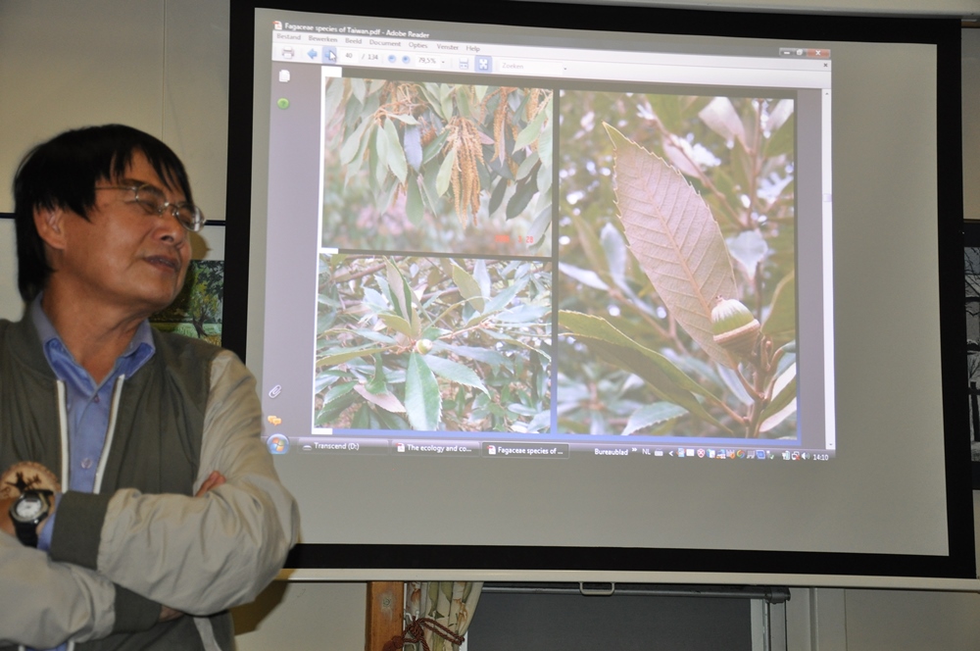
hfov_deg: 35.1
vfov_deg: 23.7
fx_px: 1550
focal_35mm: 57
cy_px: 326
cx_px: 490
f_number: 4.5
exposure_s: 1/80
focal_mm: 38
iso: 800
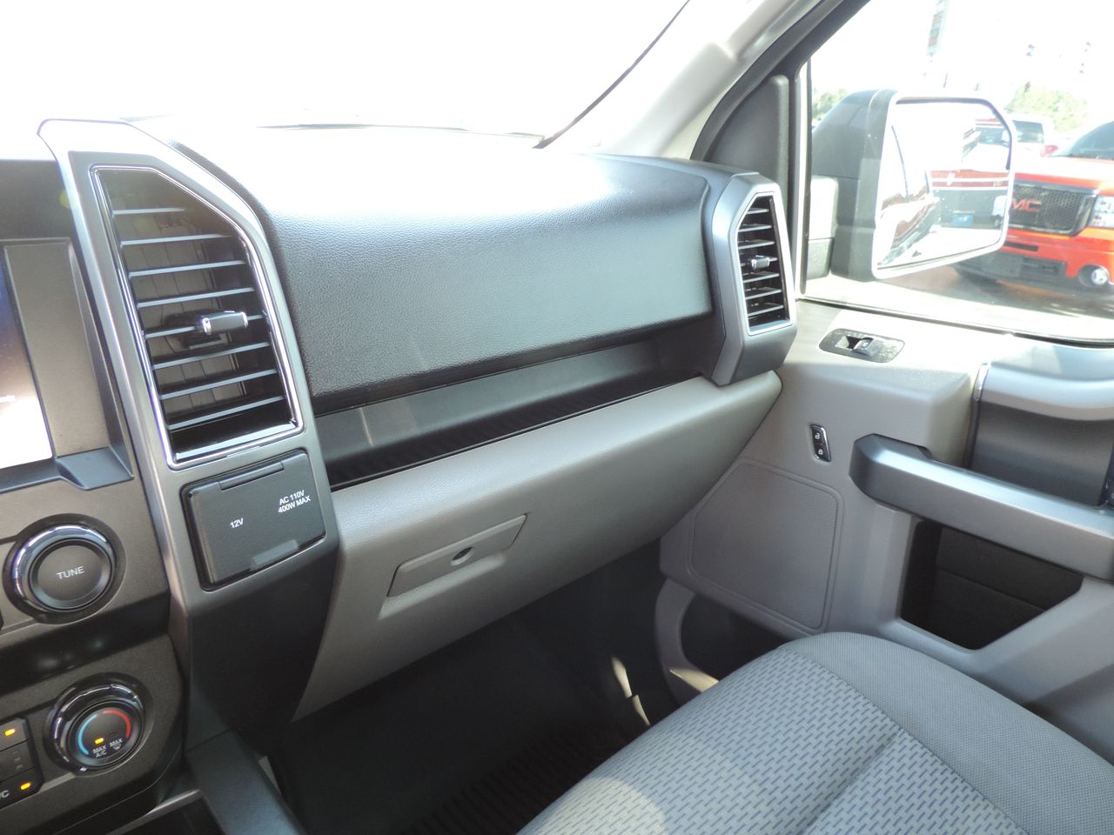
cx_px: 557
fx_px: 772
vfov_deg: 56.8
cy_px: 418
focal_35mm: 24
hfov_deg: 71.6
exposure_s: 1/30
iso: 320
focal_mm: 4.3
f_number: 3
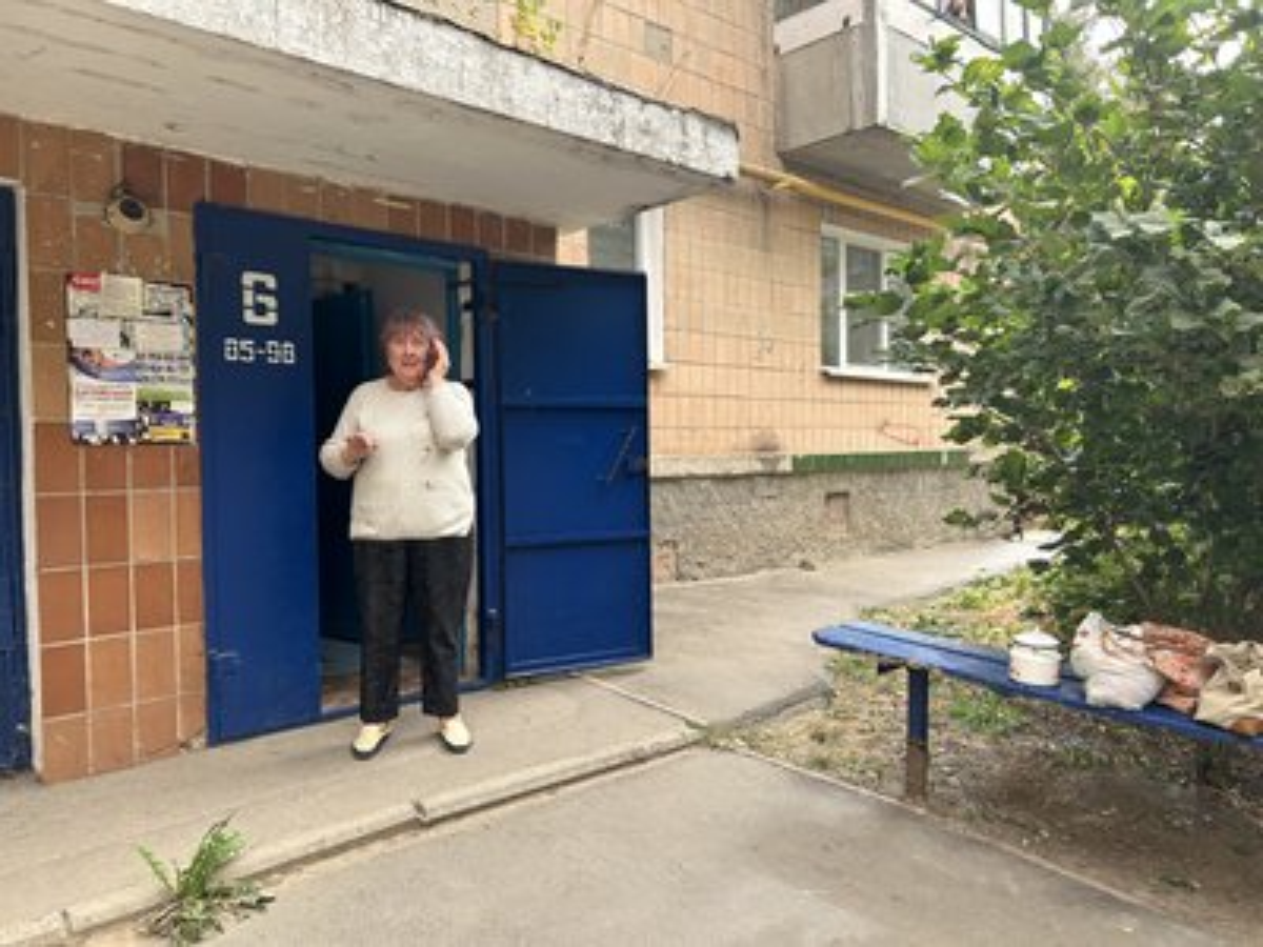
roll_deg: +1.4
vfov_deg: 53.1
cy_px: 474
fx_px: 949
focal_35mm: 26
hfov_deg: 67.3
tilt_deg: -1.5
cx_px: 632
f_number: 1.5
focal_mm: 5.7
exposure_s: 1/308
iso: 50
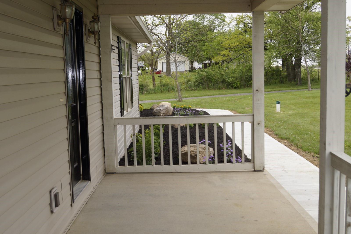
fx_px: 439
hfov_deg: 43.6
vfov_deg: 29.9
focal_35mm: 45
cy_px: 117
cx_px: 176
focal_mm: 30
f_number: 6.3
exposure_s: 1/160
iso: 100
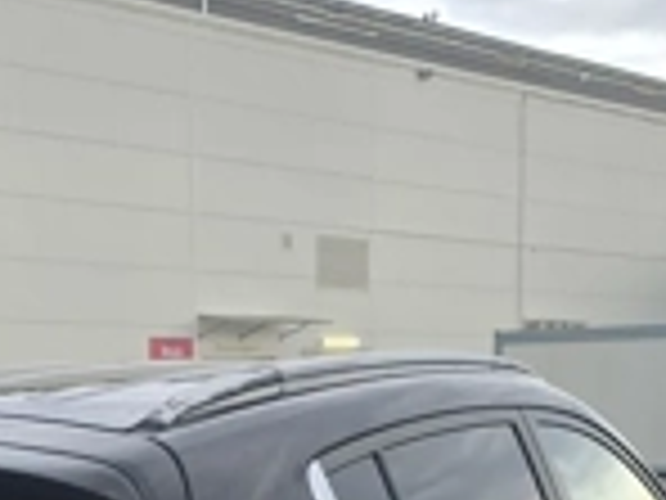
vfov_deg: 14.4
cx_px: 207
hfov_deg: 21.0
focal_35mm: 93
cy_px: 833
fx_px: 1789
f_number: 1.7
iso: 32
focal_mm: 6.3
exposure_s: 1/180
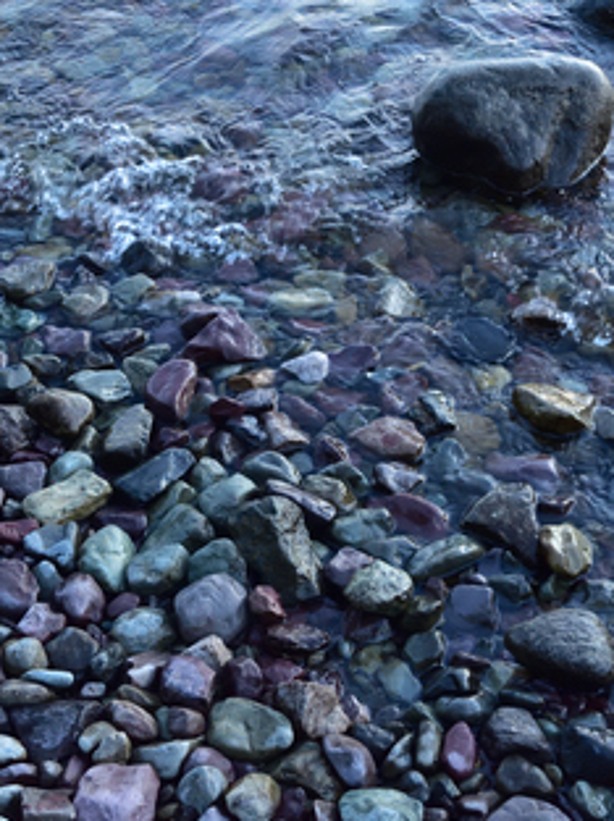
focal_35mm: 62
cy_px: 376
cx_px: 297
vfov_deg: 31.2
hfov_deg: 23.6
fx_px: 1469
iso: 1400
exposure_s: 1/80
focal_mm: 24
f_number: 4
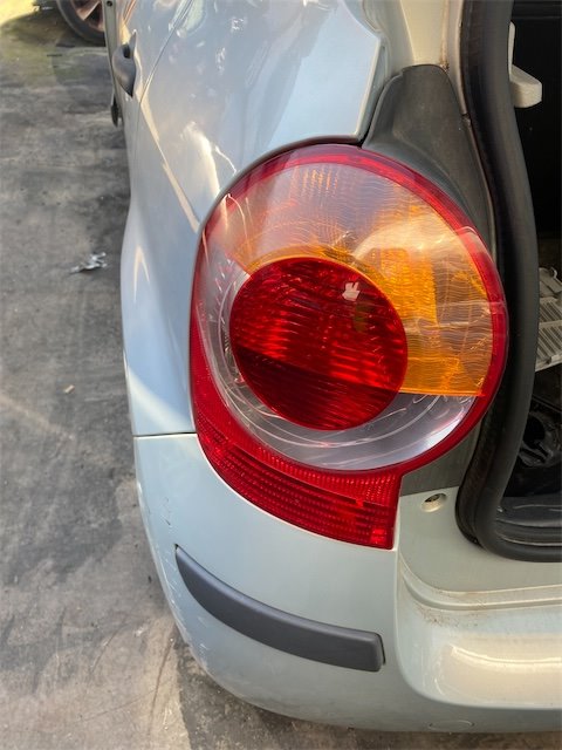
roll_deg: -2.5
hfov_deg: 53.1
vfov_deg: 67.3
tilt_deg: -42.3
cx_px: 281
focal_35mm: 26
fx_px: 563
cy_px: 375
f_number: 1.8
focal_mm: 4.25
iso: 32
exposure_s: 1/208
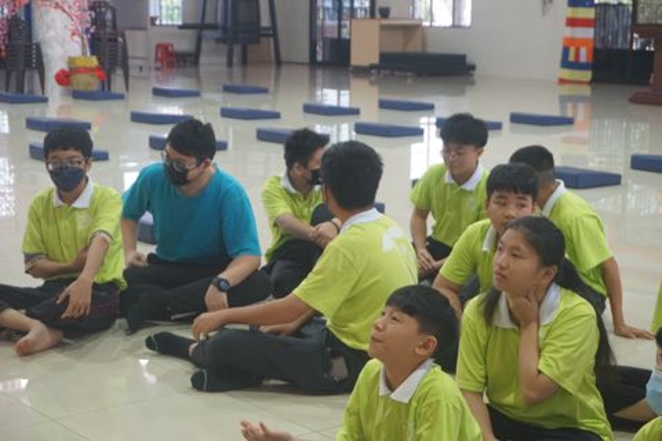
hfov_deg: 31.2
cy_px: 220
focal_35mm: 64
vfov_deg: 21.1
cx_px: 331
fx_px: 1186
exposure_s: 1/160
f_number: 5.6
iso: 3200
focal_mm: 43
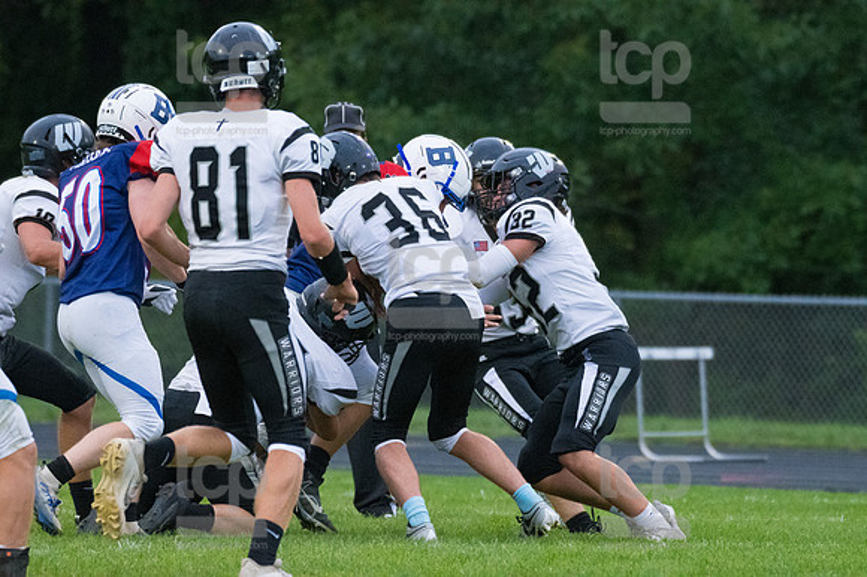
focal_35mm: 420
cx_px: 434
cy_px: 288
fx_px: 10109
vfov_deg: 3.3
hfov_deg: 4.9
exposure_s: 1/2000
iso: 6400
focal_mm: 280
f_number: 5.6
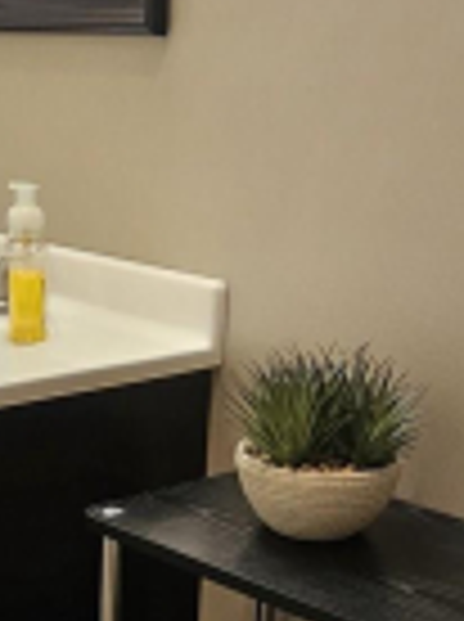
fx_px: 1129
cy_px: 502
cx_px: 171
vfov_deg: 30.0
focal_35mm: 63
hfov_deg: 23.2
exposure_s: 1/60
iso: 250
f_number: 2.2
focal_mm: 2.2
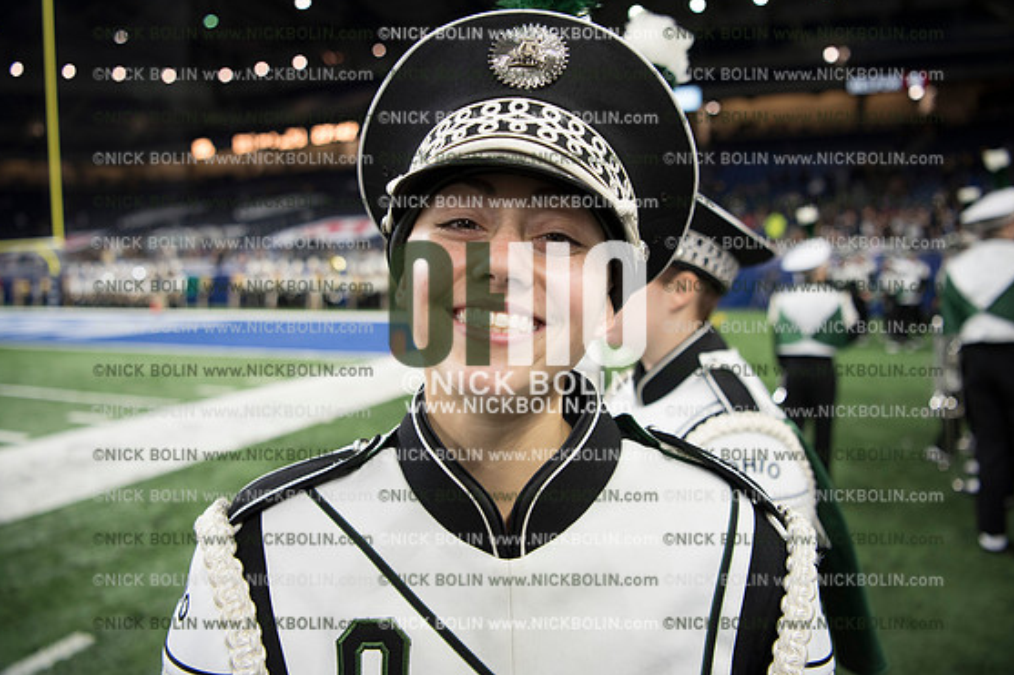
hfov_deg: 71.5
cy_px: 328
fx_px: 704
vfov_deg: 51.3
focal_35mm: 25
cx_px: 517
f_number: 2.8
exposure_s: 1/800
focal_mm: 24
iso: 1250
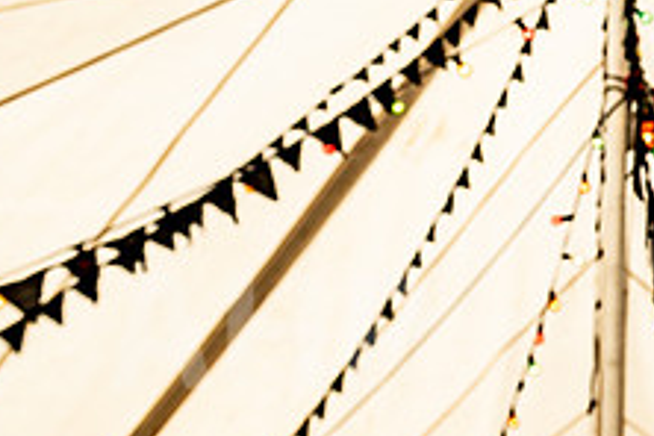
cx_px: 877
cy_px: 42
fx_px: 1199
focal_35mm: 66
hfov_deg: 25.6
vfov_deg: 20.2
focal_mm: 24
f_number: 5.6
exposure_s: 1/500
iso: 100
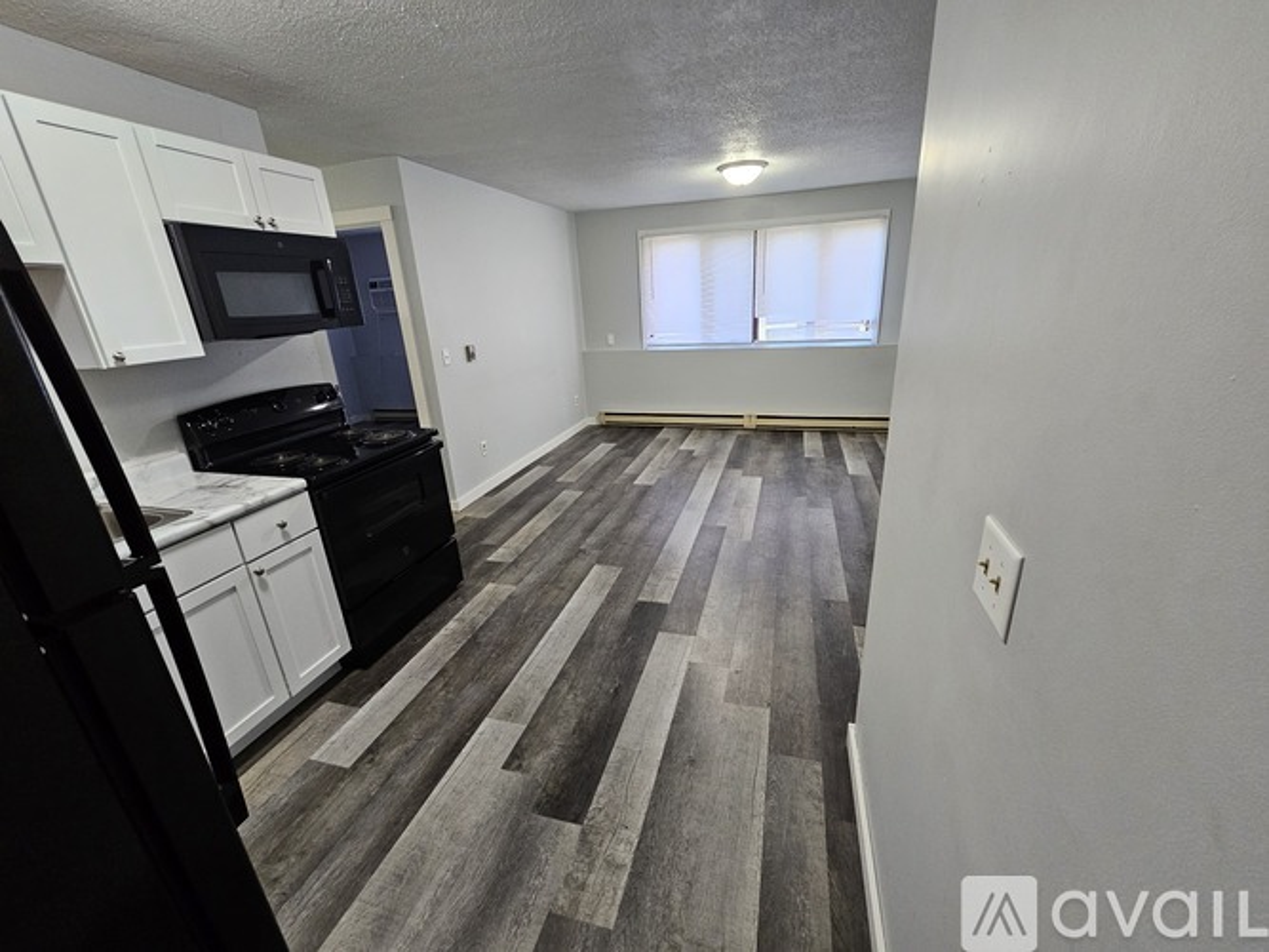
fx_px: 476
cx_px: 634
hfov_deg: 106.2
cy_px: 476
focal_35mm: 13
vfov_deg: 89.9
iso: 400
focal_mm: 2.2
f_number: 2.2
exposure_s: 1/60
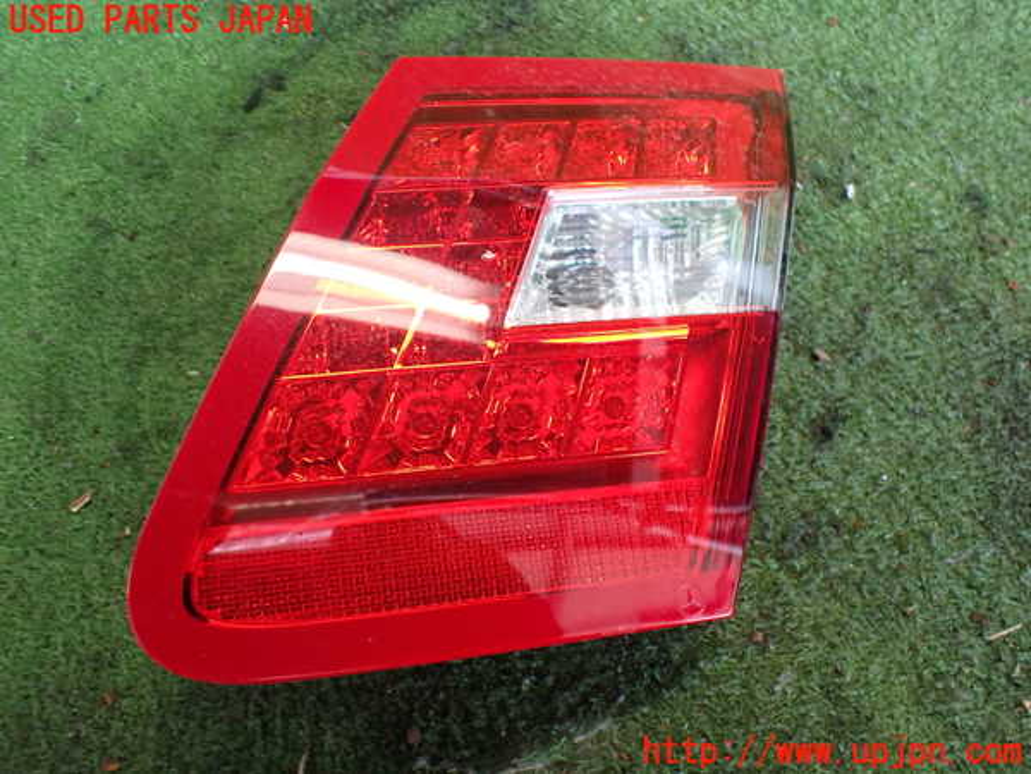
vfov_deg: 46.8
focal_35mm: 30
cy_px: 387
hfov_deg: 60.0
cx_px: 516
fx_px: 894
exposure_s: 1/100
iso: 800
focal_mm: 5.4
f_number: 2.3
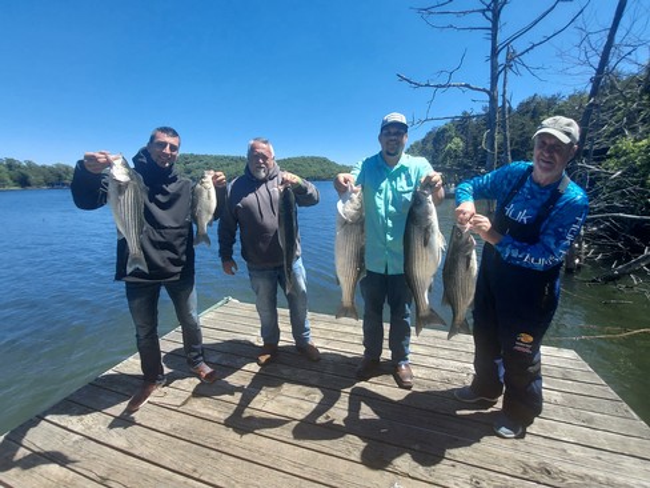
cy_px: 244
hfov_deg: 106.2
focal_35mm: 13
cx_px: 325
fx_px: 244
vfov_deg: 89.9
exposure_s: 1/889
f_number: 2.2
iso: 50
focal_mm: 1.42
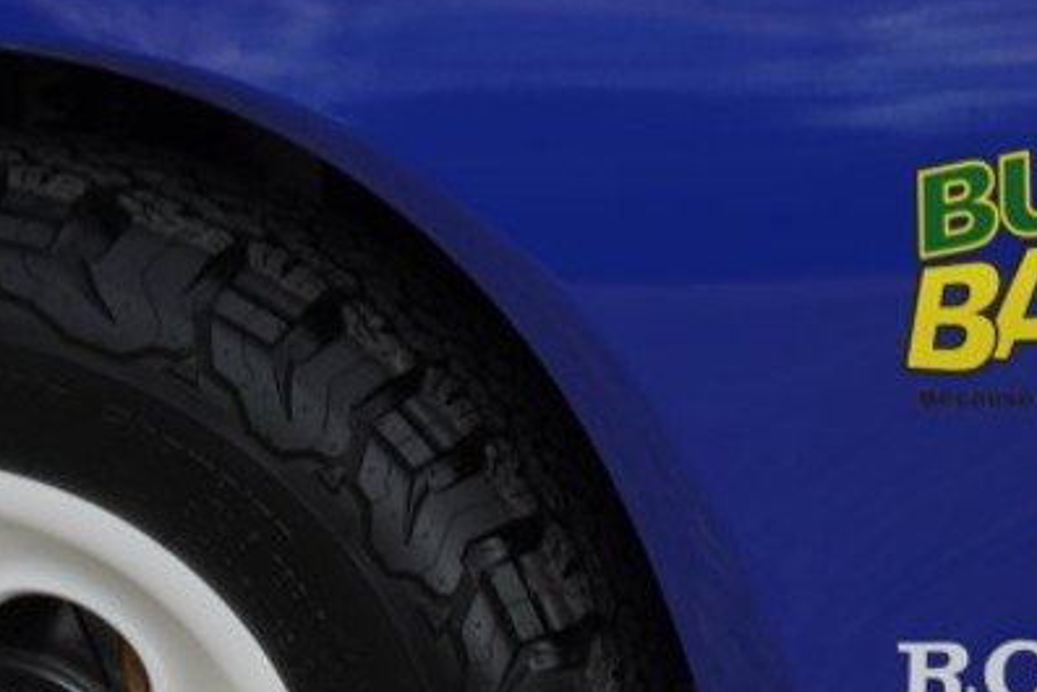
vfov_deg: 5.7
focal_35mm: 239
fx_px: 6899
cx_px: 2359
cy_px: -261
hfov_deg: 8.0
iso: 100
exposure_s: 1/80
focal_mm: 49.5
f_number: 5.6
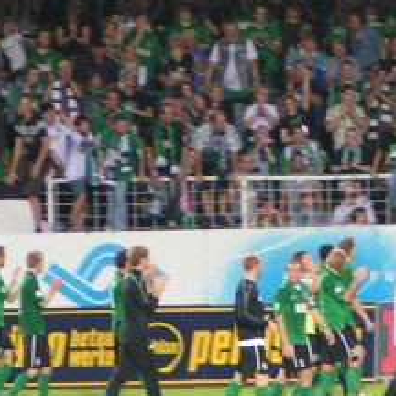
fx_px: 6937
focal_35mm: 536
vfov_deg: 3.3
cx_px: 400
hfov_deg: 3.3
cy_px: 51
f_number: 3.5
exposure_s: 1/50
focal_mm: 25.1
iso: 200
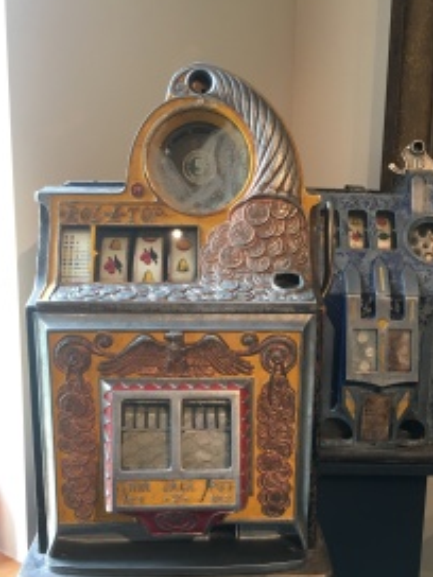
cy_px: 320
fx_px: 650
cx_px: 242
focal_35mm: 39
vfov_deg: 47.8
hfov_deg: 36.8
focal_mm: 4.15
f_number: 2.2
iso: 50
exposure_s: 1/30
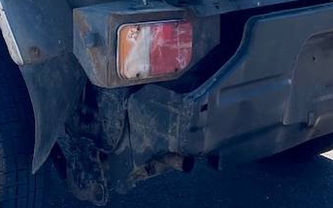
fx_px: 898
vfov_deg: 12.7
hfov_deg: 20.6
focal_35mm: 99
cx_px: 34
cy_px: -70
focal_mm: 5.1
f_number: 1.6
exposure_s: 1/1534
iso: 32
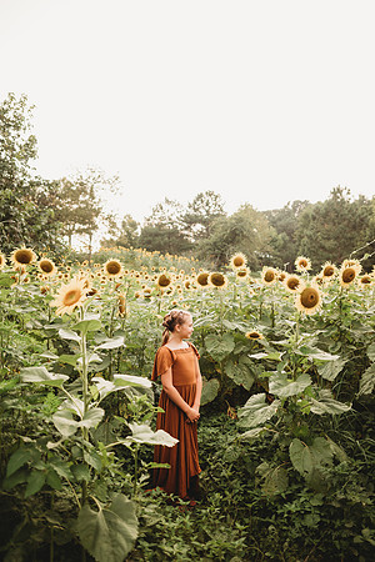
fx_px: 375
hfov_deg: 53.1
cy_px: 281
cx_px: 188
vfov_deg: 73.7
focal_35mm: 24
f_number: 2.2
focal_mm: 24
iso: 125
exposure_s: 1/400
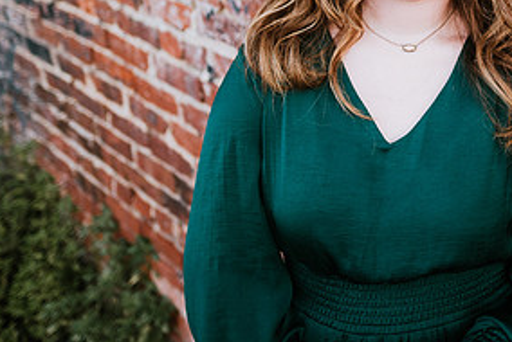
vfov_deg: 26.4
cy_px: 14
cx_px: 438
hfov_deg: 38.2
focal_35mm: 49
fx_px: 698
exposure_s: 1/400
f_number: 2
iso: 100
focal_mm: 24
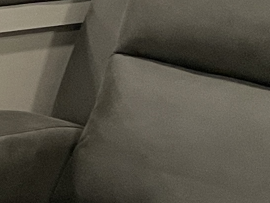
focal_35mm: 193
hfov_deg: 7.7
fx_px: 1505
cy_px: -77
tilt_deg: -5.4
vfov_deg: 7.6
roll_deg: +1.6
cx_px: -725
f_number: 1.6
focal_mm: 4.2
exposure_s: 1/77
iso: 125
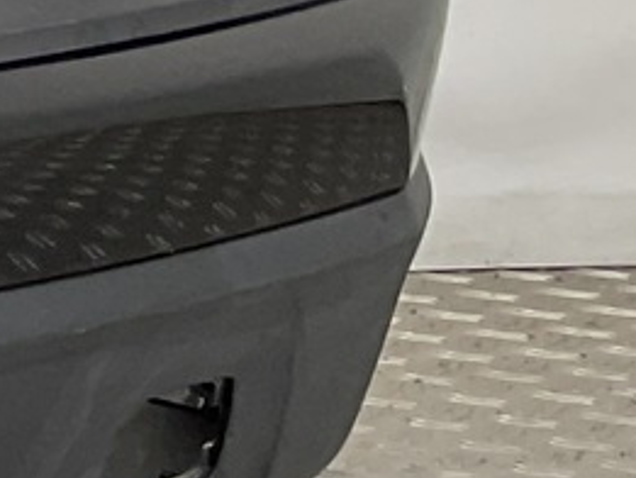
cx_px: -1806
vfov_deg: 6.6
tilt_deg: -8.2
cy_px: -68
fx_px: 4117
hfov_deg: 7.0
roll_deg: -0.5
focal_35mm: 224
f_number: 1.8
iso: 16
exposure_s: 1/212
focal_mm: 3
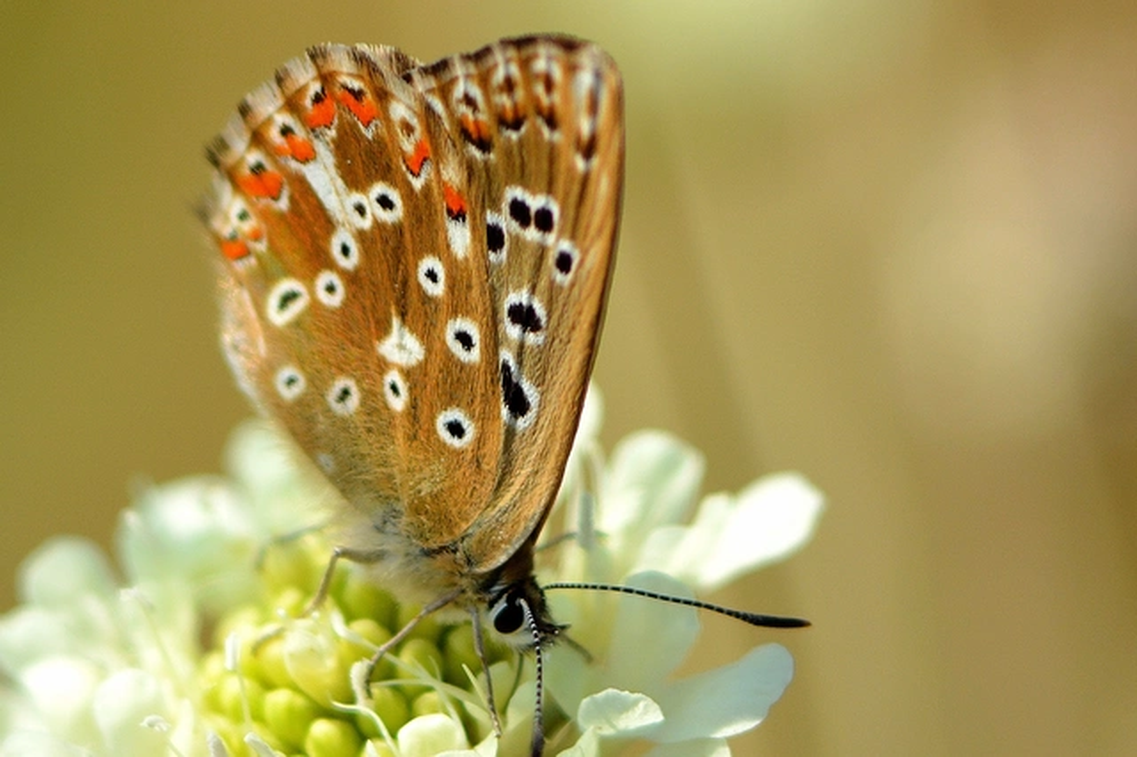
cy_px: 378
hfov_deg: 8.1
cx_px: 568
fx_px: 8049
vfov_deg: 5.4
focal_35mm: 255
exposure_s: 1/2000
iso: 320
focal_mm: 170
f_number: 5.6
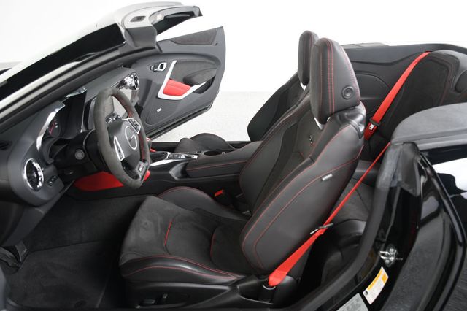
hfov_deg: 62.0
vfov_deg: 43.6
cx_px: 234
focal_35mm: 30
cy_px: 156
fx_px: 389
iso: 100
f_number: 4.5
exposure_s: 1/160
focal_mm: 20
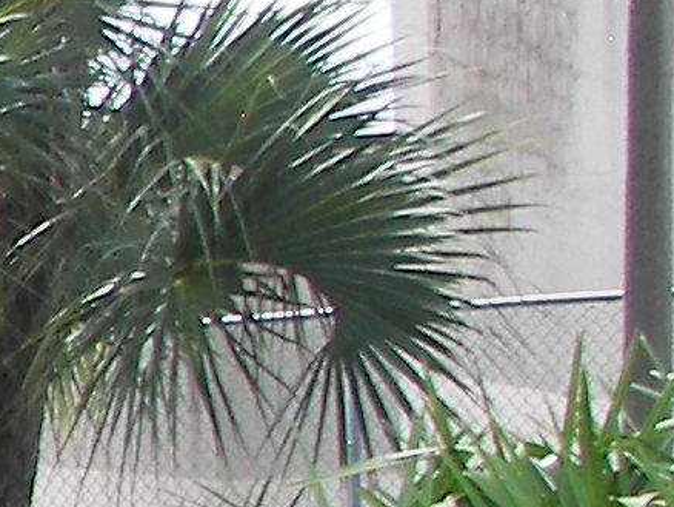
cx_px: -1242
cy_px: 452
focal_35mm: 213
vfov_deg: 7.0
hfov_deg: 8.1
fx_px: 4150
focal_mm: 6
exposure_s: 1/200
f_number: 2.8
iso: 50
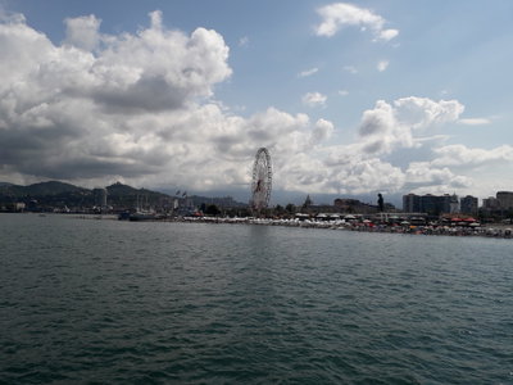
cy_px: 192
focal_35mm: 27
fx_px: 400
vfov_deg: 51.4
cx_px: 256
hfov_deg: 65.3
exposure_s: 1/4348
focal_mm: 3.6
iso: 40
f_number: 1.9
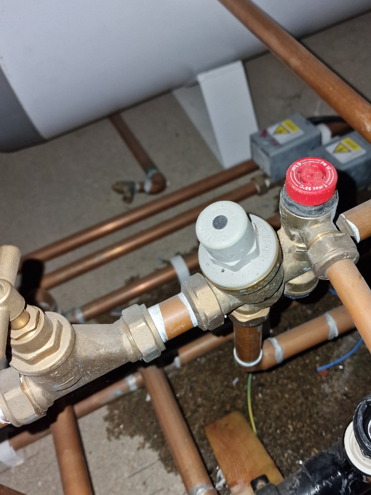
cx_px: 229
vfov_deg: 60.0
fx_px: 429
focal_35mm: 30
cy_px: 253
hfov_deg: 46.4
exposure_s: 1/50
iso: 50
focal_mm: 6.4
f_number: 1.8
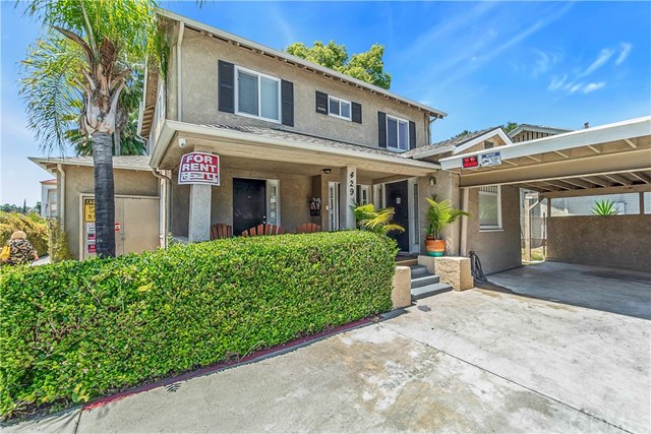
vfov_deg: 77.4
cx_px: 326
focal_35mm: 15
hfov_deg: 100.4
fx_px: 271
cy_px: 217
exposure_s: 1/200
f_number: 8
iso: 100
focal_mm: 10
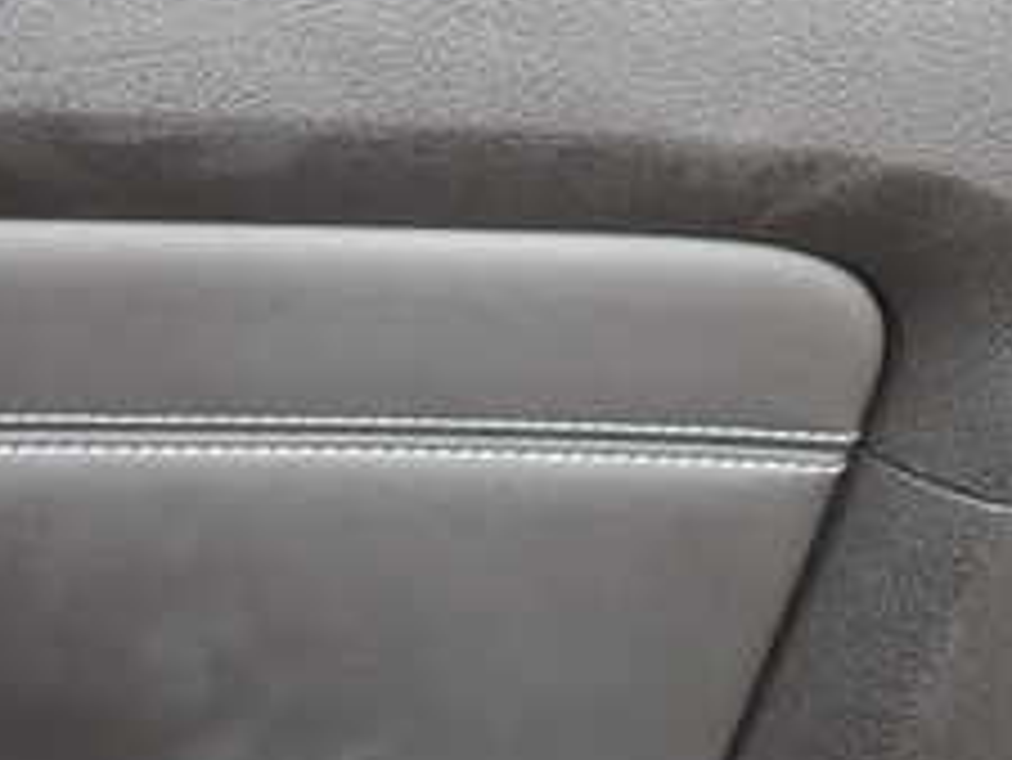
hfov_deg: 23.9
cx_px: 144
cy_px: 292
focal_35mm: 80
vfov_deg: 18.4
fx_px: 2340
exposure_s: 1/60
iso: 200
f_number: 2.3
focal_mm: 5.4
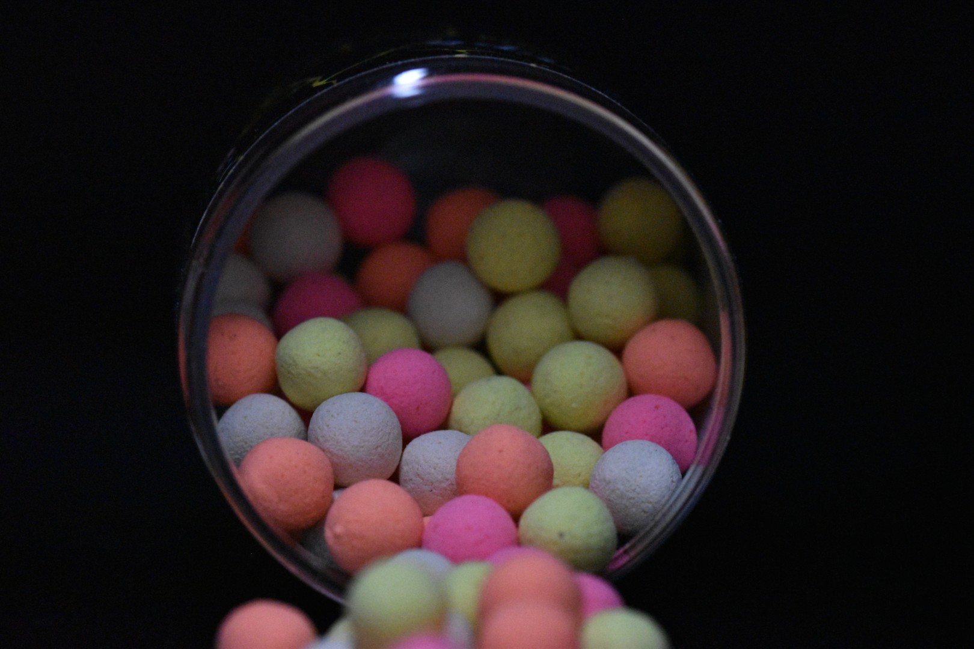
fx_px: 4261
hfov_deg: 13.0
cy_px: 324
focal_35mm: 158
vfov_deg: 8.7
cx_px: 487
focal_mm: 105
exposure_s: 1/50
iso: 8000
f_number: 5
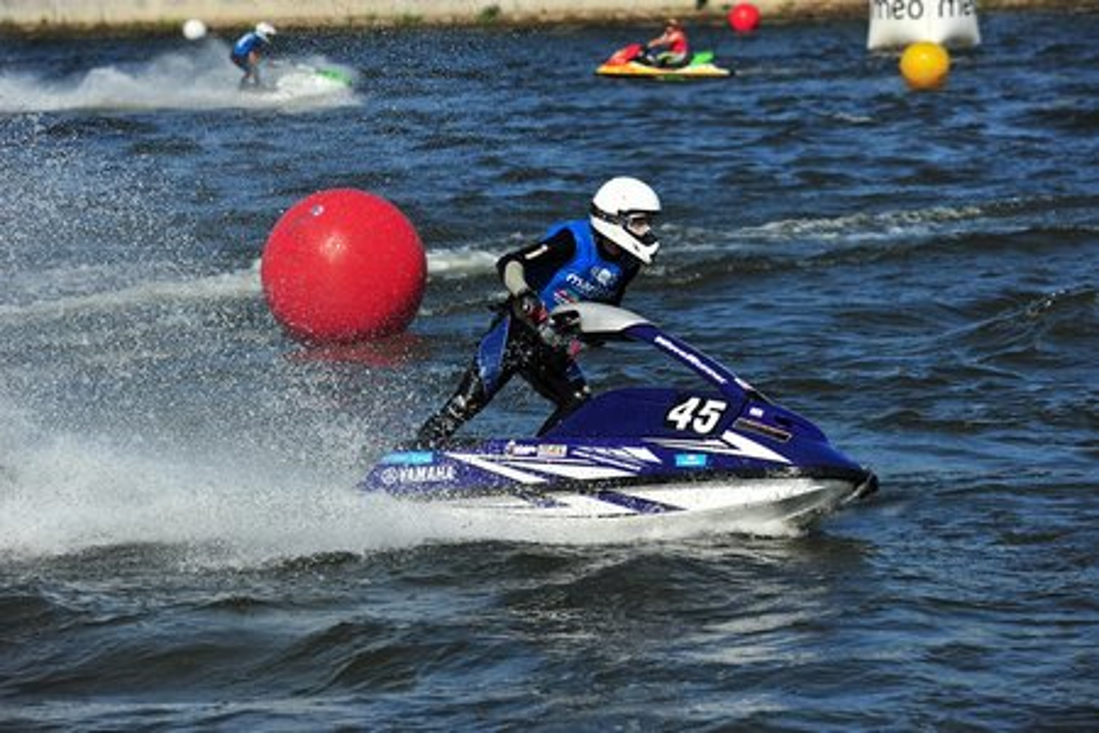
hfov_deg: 15.2
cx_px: 550
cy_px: 366
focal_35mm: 135
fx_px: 4121
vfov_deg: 10.2
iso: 200
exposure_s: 1/2000
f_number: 5.6
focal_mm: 135
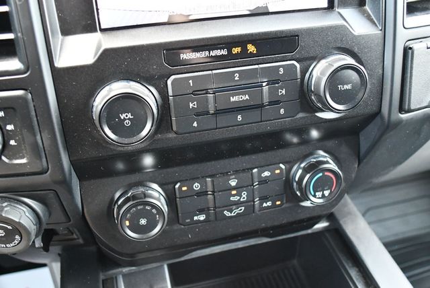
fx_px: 430
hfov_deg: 53.1
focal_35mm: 36
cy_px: 144
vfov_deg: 36.9
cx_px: 215
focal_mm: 18
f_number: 3.5
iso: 2800
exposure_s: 1/125
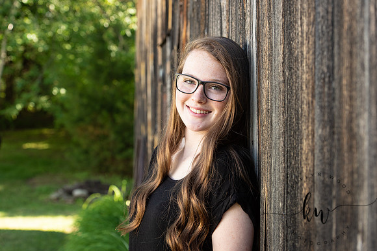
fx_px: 786
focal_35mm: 75
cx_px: 188
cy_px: 126
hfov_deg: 27.0
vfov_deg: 18.2
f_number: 5.6
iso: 400
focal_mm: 75
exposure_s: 1/200
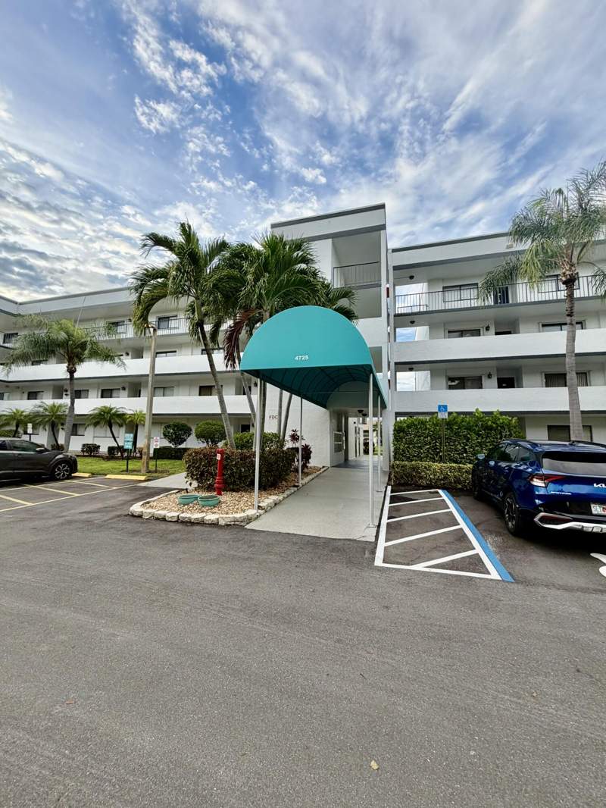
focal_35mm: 14
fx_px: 327
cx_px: 303
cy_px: 404
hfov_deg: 85.7
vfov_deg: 102.1
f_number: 2.2
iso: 50
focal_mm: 2.22
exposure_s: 1/381
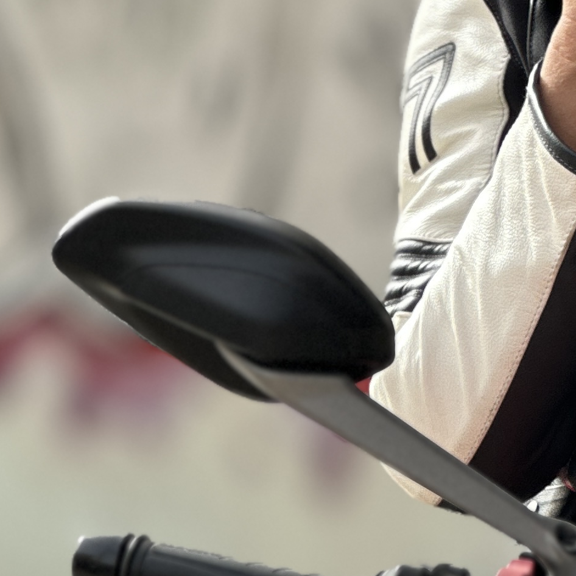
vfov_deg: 6.0
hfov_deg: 6.0
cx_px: 820
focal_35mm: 290
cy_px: 359
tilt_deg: -3.9
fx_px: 5459
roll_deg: -2.0
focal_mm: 9
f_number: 2.8
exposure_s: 1/121
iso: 20
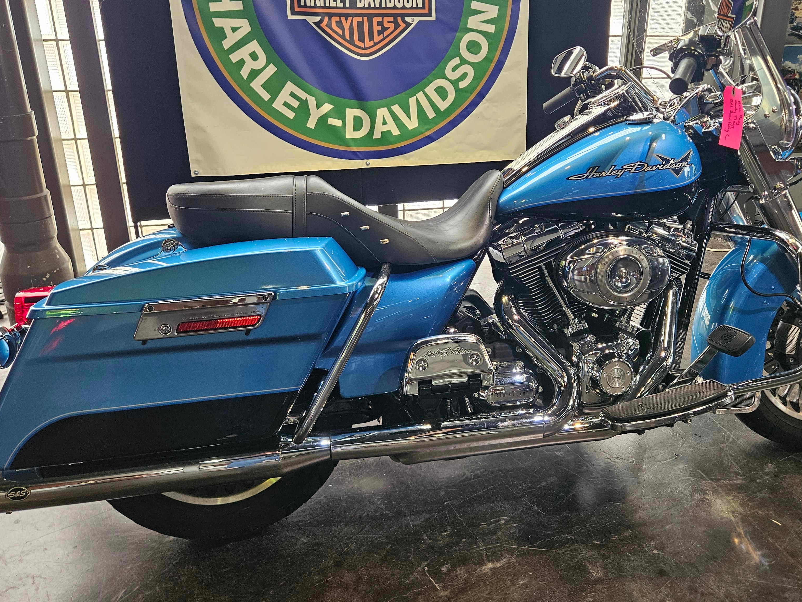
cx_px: 445
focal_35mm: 30
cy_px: 250
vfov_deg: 46.6
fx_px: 695
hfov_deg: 59.8
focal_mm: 5.4
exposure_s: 1/120
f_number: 1.8
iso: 250
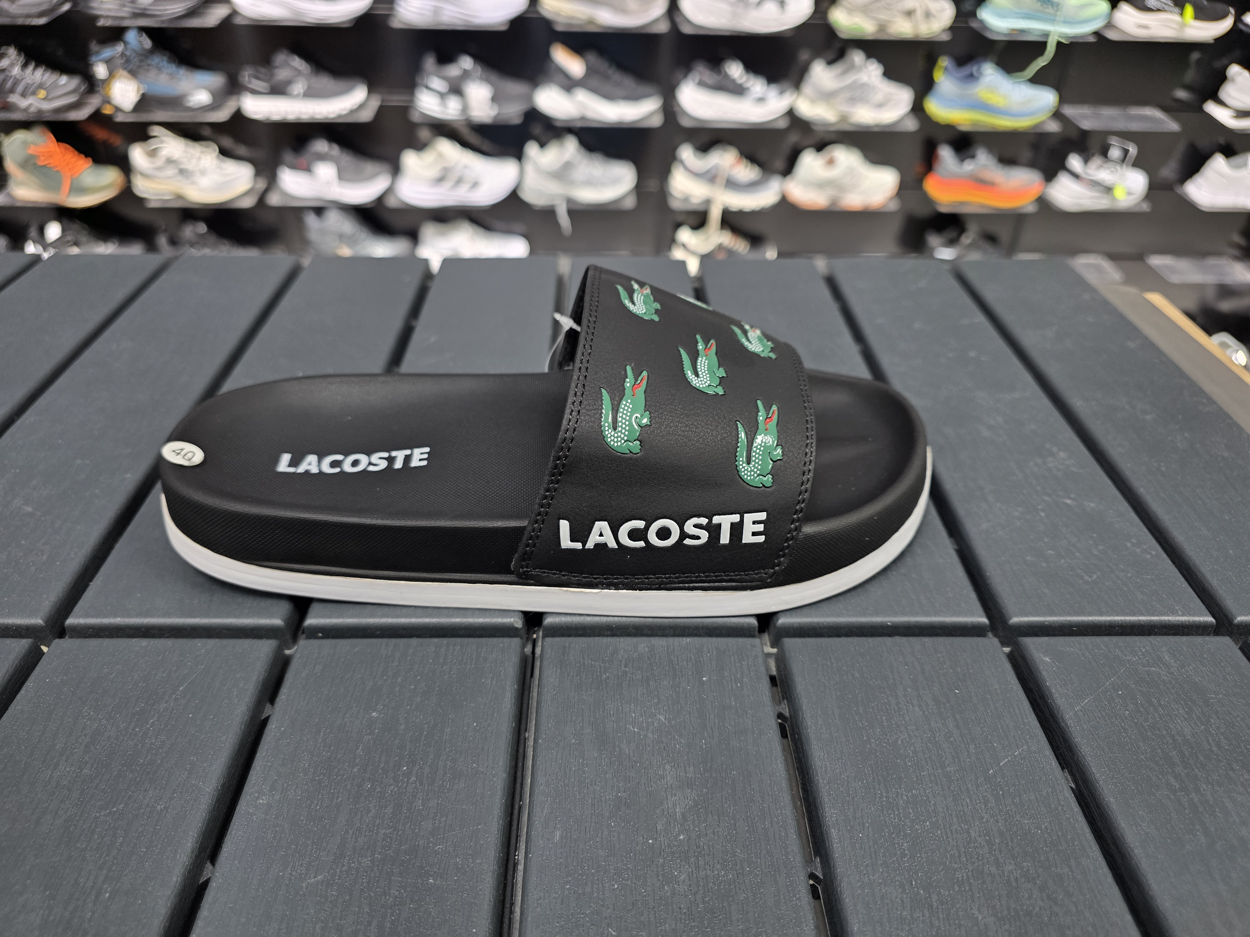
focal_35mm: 23
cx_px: 625
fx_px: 831
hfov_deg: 73.9
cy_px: 468
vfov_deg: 58.9
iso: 200
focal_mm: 6.3
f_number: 1.7
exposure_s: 1/100
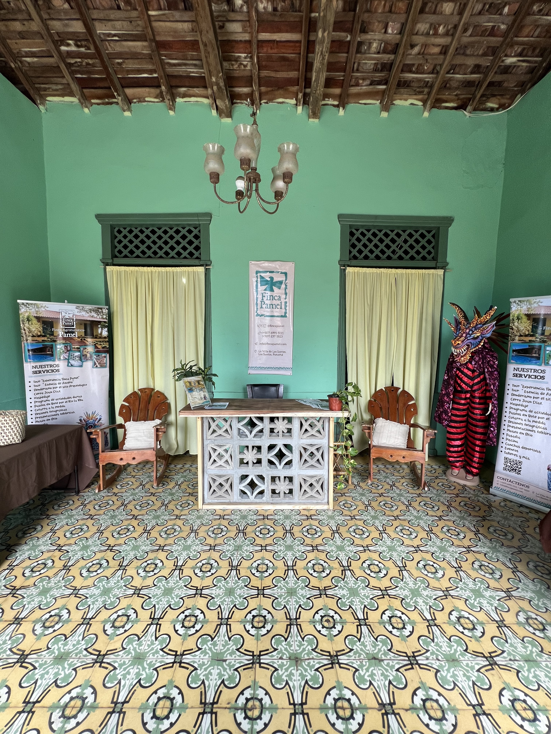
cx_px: 276
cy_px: 367
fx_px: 276
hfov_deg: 89.9
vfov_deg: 106.2
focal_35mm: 13
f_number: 1.8
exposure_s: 1/99
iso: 64
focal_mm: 1.57
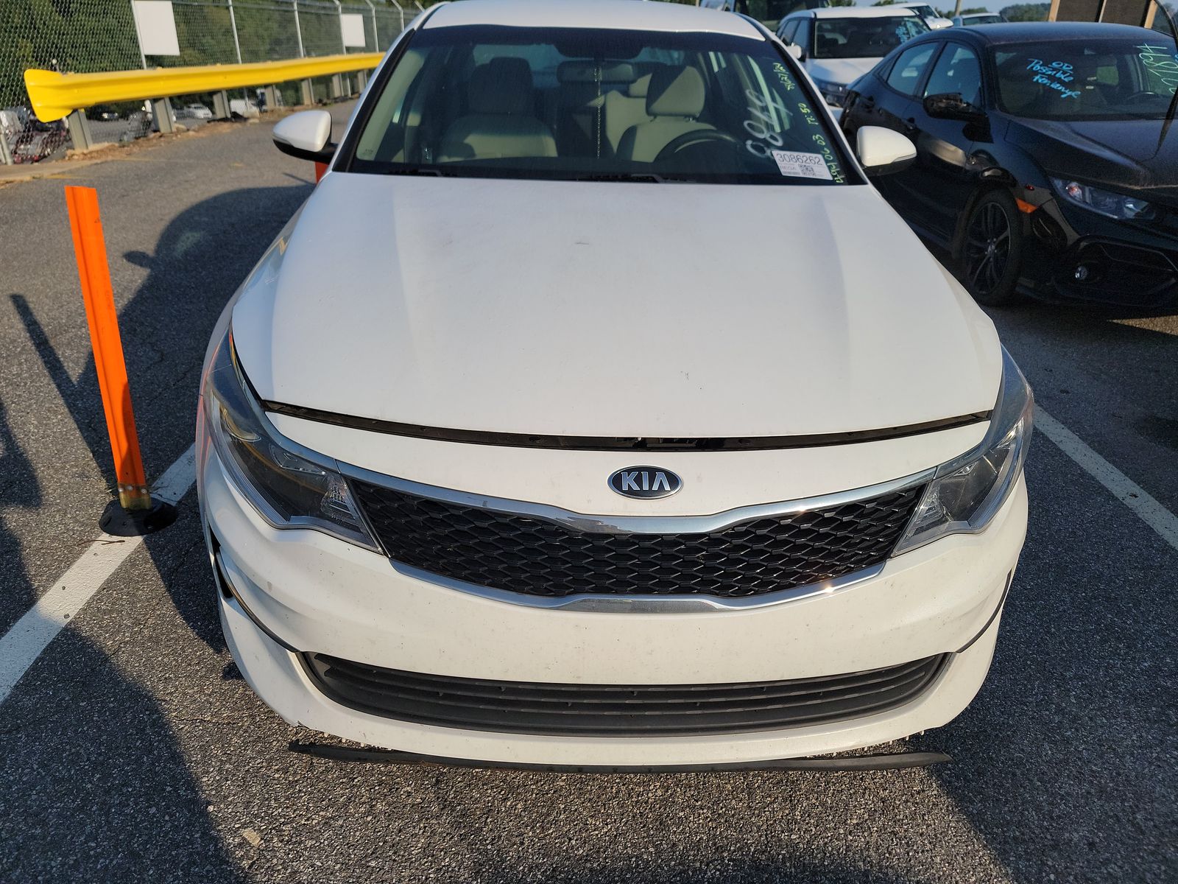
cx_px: 589
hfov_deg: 71.6
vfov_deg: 56.8
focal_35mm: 24
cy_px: 442
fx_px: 817
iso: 50
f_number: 1.8
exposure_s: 1/1041
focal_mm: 6.7
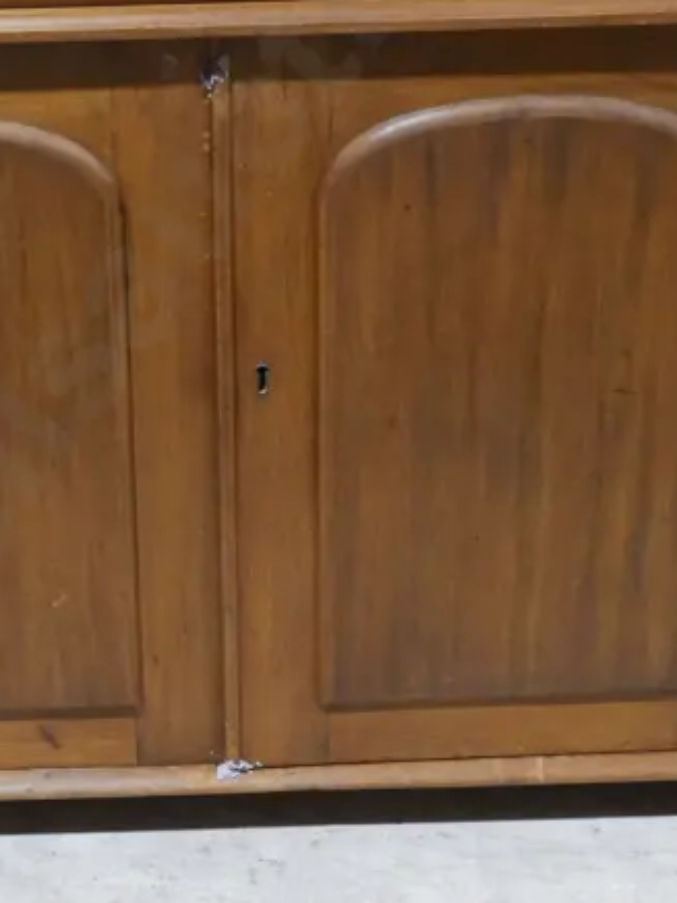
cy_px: 195
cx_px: 207
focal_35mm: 94
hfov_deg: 15.7
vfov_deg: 20.7
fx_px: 2451
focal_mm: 20
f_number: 9
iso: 3200
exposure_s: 1/60
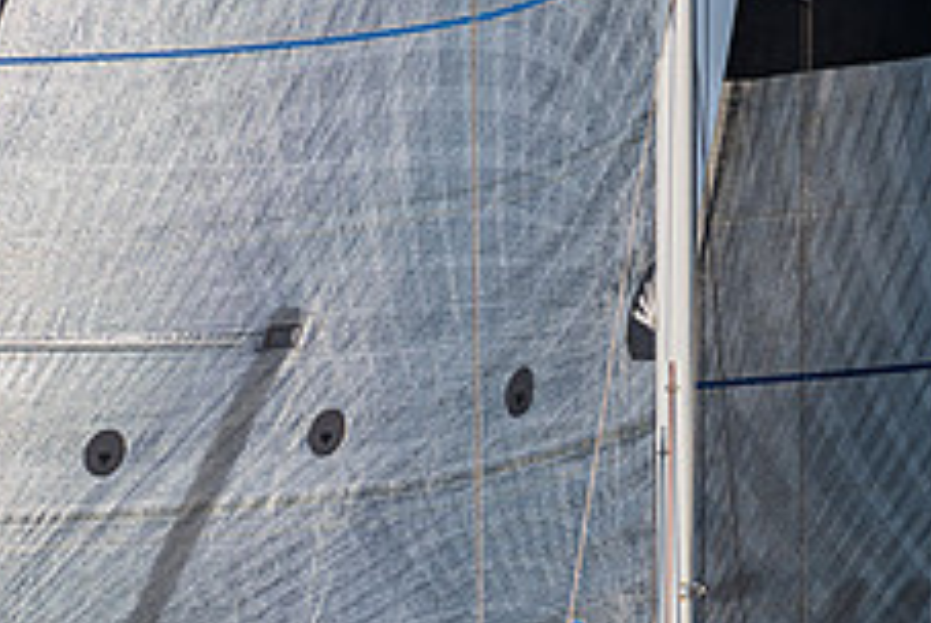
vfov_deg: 2.5
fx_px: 14475
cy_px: 696
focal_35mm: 559
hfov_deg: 3.7
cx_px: 226
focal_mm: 200
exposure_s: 1/1250
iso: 400
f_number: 6.3
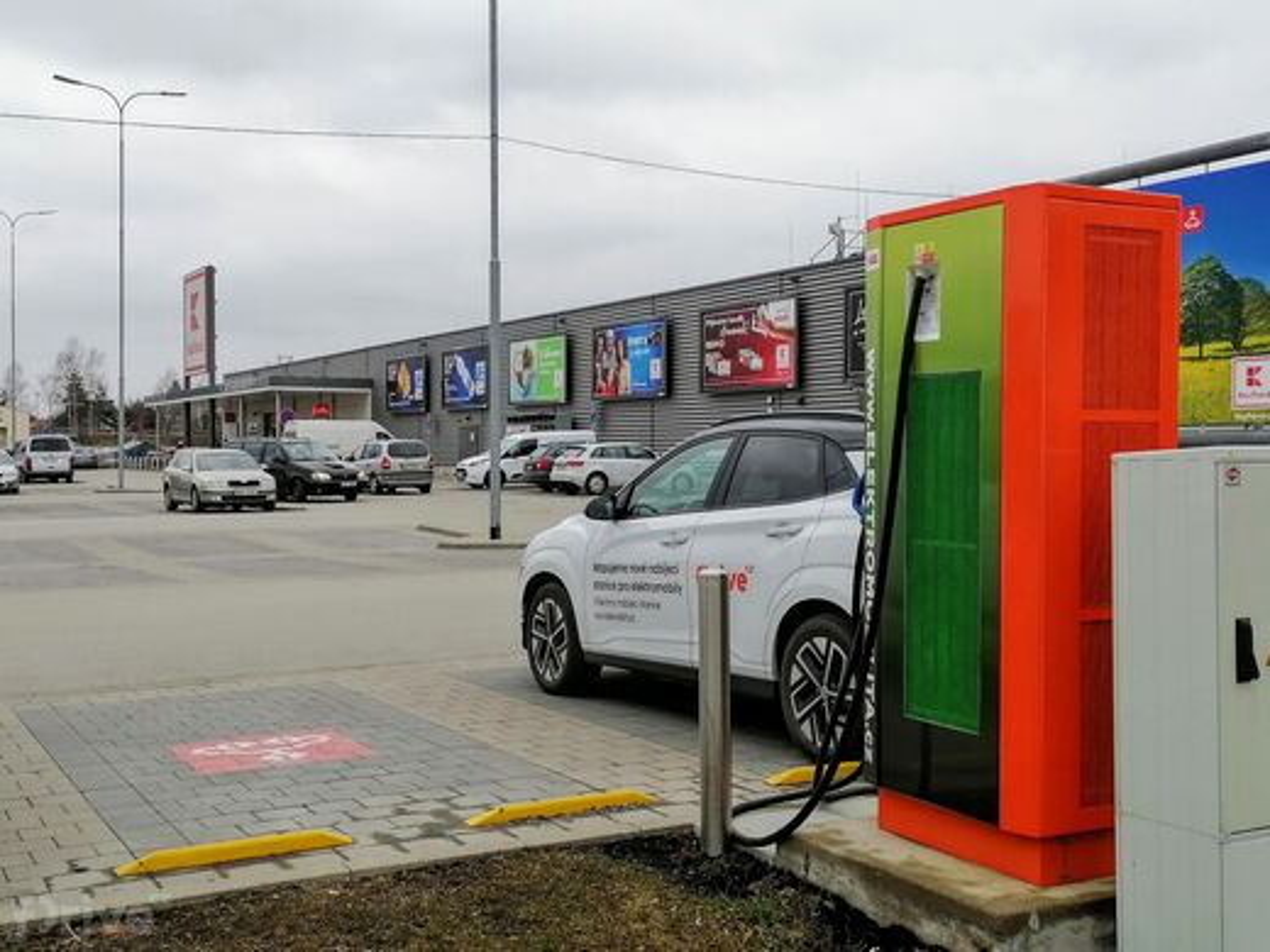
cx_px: 635
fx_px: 1541
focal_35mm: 42
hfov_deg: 44.8
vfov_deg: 34.3
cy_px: 476
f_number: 1.8
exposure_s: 1/542
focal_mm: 5.3
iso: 50
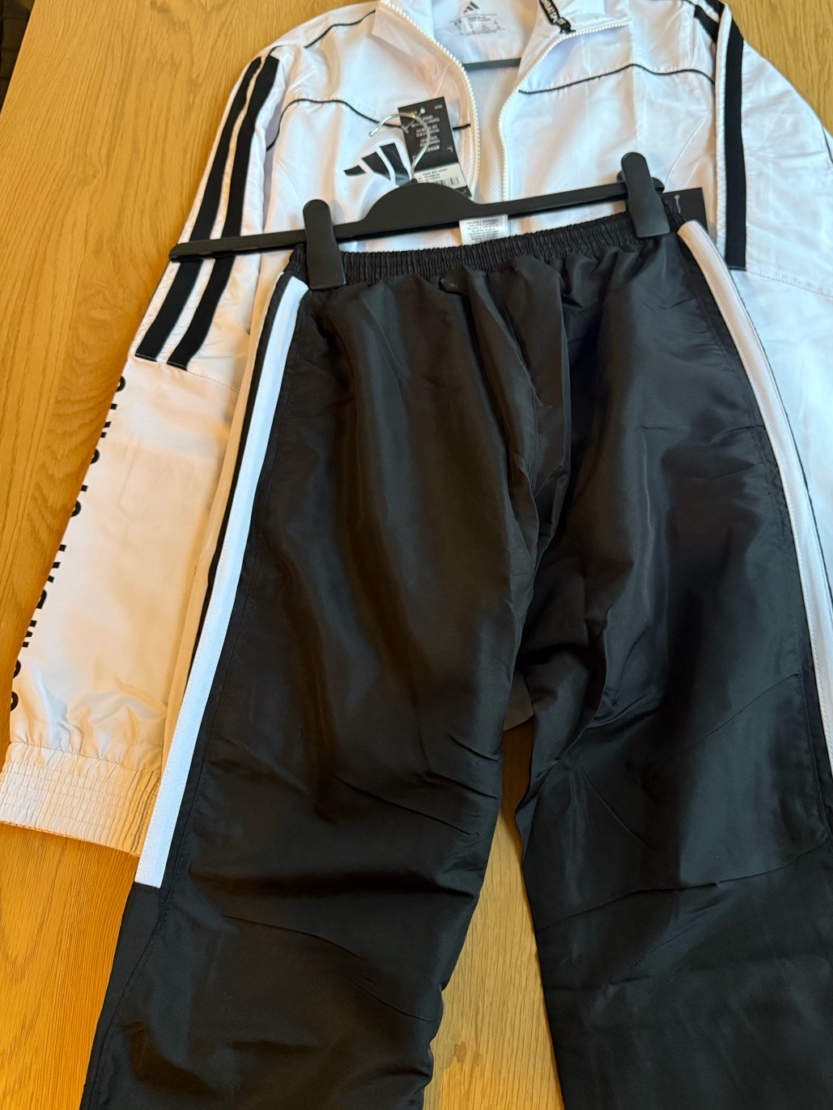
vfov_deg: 63.3
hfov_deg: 49.6
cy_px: 504
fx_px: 898
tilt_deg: -67.3
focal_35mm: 28
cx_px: 482
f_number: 1.78
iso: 500
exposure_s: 1/60
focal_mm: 6.76
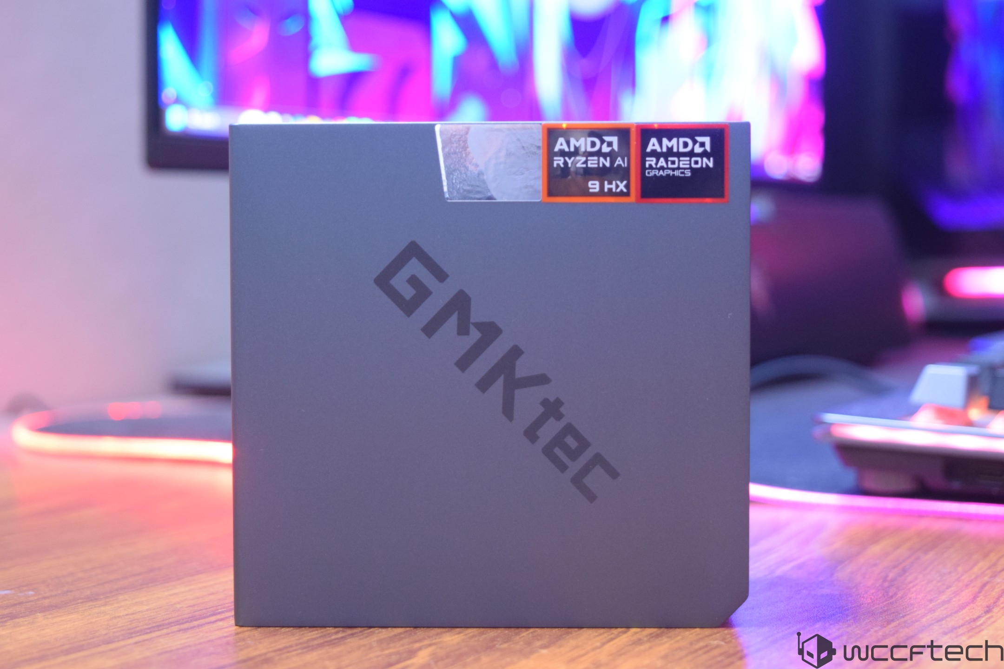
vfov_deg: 18.9
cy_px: 334
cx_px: 502
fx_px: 2008
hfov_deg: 28.1
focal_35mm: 72
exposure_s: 1/8
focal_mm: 48
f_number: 5.3
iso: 1600
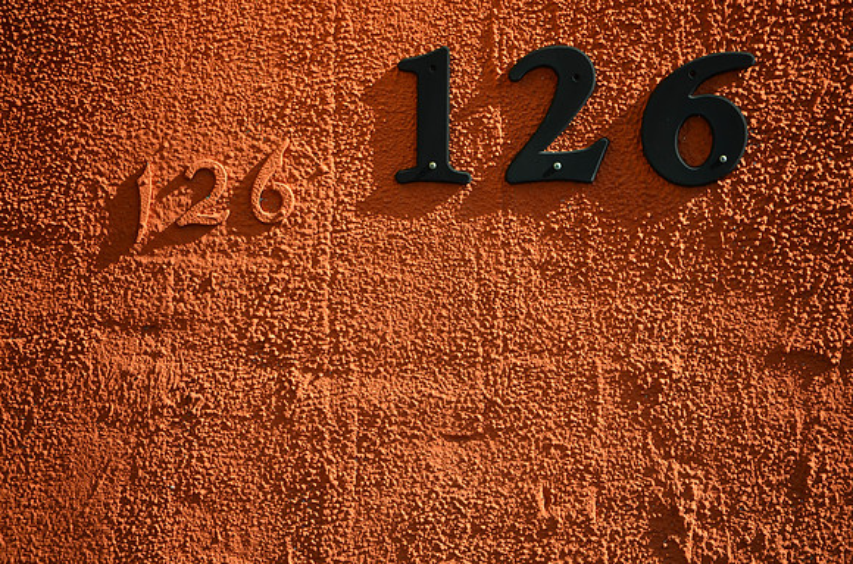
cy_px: 282
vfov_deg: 4.1
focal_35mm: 330
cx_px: 426
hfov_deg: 6.3
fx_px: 7802
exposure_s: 1/320
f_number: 5.3
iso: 100
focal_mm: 220
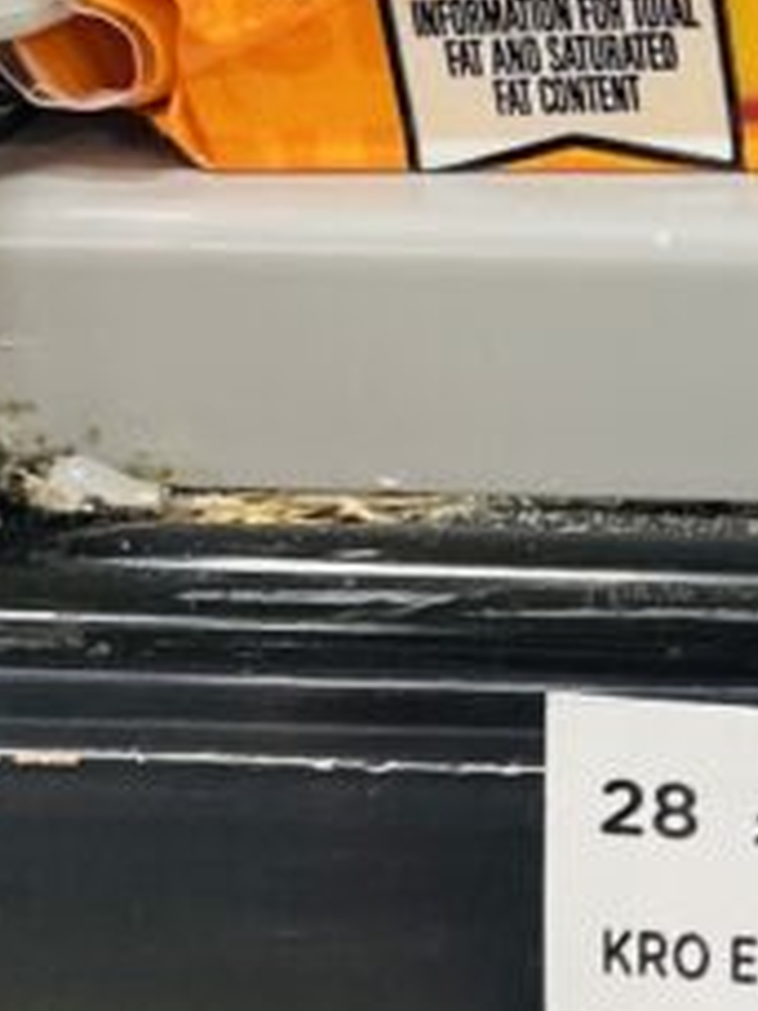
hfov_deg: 12.0
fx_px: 3416
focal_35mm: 117
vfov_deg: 16.8
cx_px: 1219
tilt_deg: -28.3
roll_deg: +1.5
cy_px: 470
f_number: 1.6
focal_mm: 4.2
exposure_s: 1/44
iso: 160
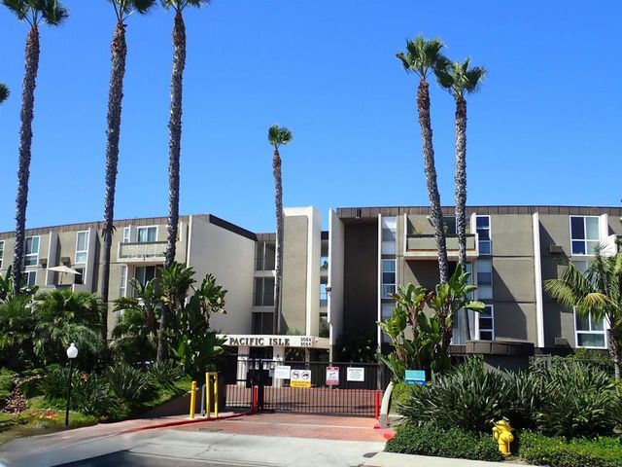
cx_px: 311
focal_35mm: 35
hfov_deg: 52.6
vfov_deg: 40.7
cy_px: 234
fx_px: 629
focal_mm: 6.42
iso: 100
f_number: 3.5
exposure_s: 1/1000
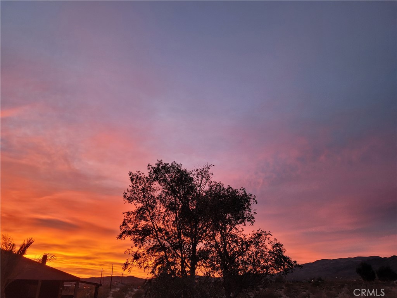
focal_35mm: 26
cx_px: 198
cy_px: 149
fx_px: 298
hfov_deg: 67.3
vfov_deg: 53.1
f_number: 1.8
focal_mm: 5.4
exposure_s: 1/120
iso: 160
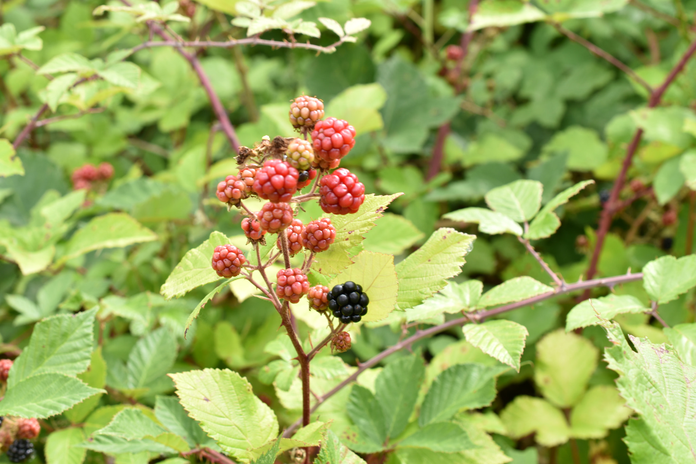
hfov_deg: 33.4
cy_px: 232
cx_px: 348
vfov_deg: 22.6
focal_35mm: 60
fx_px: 1160
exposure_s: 1/60
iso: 100
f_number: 9
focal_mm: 40
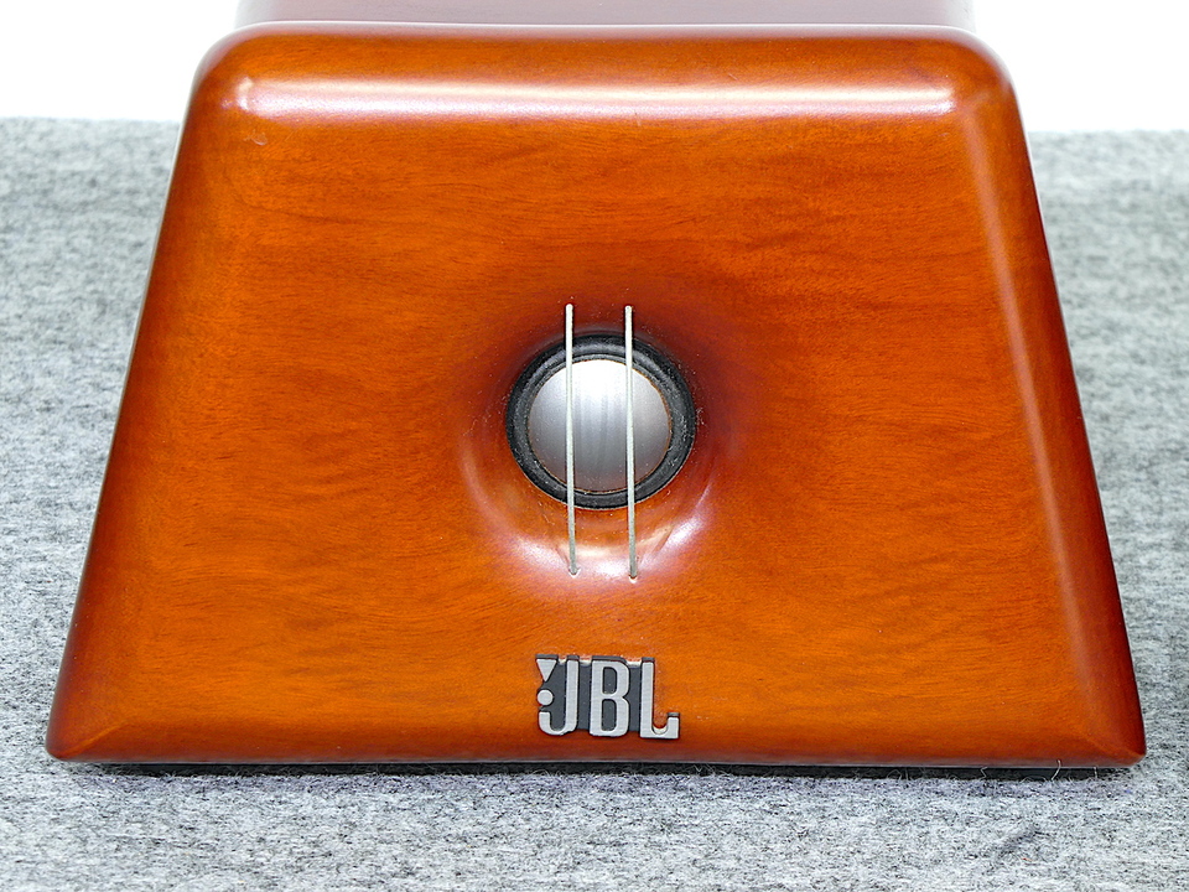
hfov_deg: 9.2
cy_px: 446
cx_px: 594
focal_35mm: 214
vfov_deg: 6.9
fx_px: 7351
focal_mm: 38.4
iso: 100
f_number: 5.6
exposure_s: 1/1.3
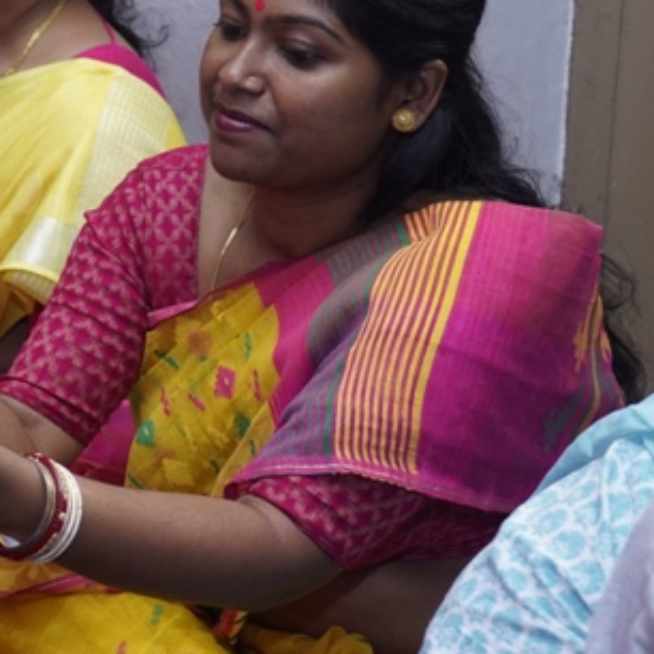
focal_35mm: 111
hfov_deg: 14.8
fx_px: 2373
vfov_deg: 15.6
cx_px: -269
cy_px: 159
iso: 640
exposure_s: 1/125
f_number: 4
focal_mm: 39
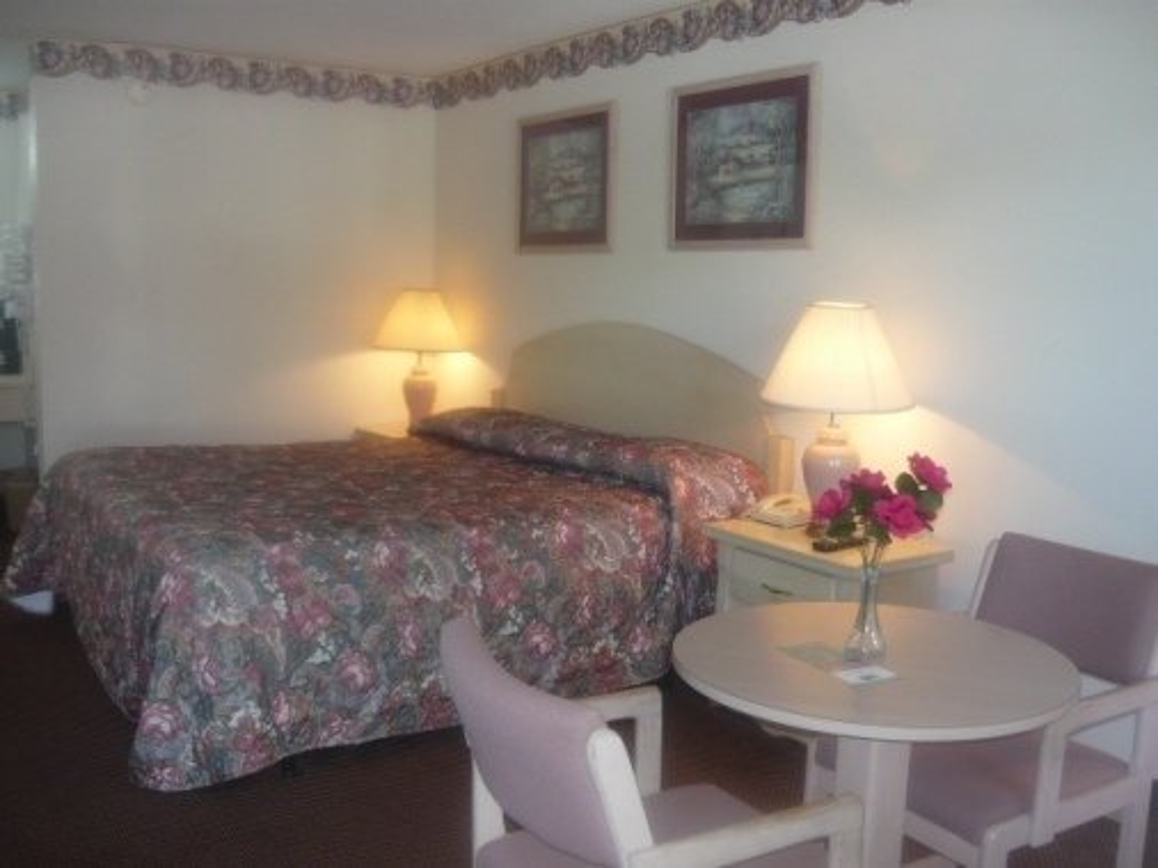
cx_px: 579
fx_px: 1103
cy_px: 434
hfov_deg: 55.4
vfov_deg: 42.9
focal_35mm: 33
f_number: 2.8
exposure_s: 1/30
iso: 125
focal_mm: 5.5
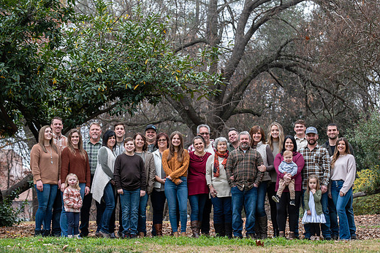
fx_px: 1119
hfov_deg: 19.3
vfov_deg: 12.9
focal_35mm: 106
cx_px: 208
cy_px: 139
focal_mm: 95
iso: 200
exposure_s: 1/125
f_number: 4
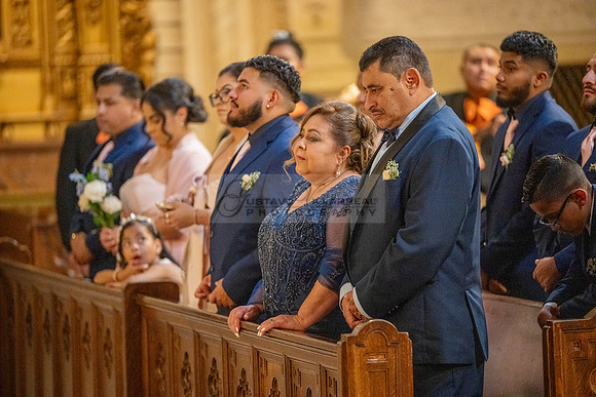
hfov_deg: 10.3
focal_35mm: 200
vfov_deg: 6.9
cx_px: 298
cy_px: 198
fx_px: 3312
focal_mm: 200
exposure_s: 1/200
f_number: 2.8
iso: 2000
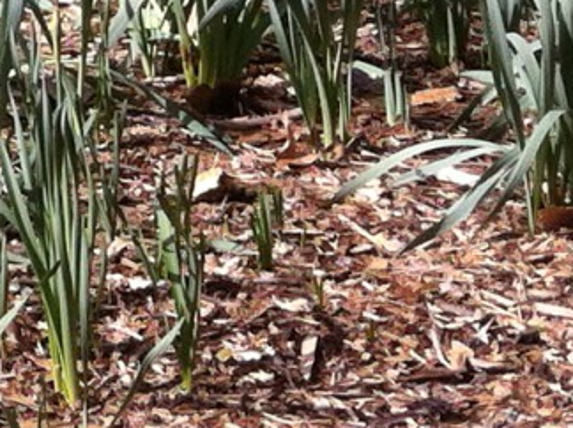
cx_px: -918
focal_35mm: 221
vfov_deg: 6.3
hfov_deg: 8.1
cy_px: -752
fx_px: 3653
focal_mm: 3.85
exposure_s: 1/686
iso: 80
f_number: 2.8
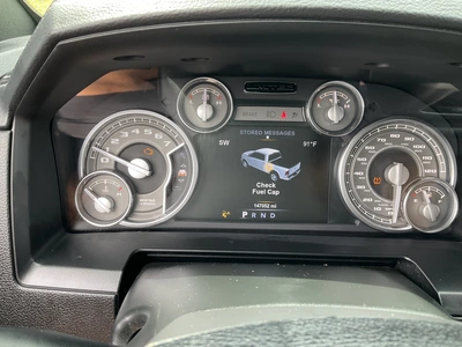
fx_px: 387
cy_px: 174
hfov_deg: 61.7
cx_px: 231
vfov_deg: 48.2
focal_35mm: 29
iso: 64
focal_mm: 3
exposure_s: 1/122
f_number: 1.8
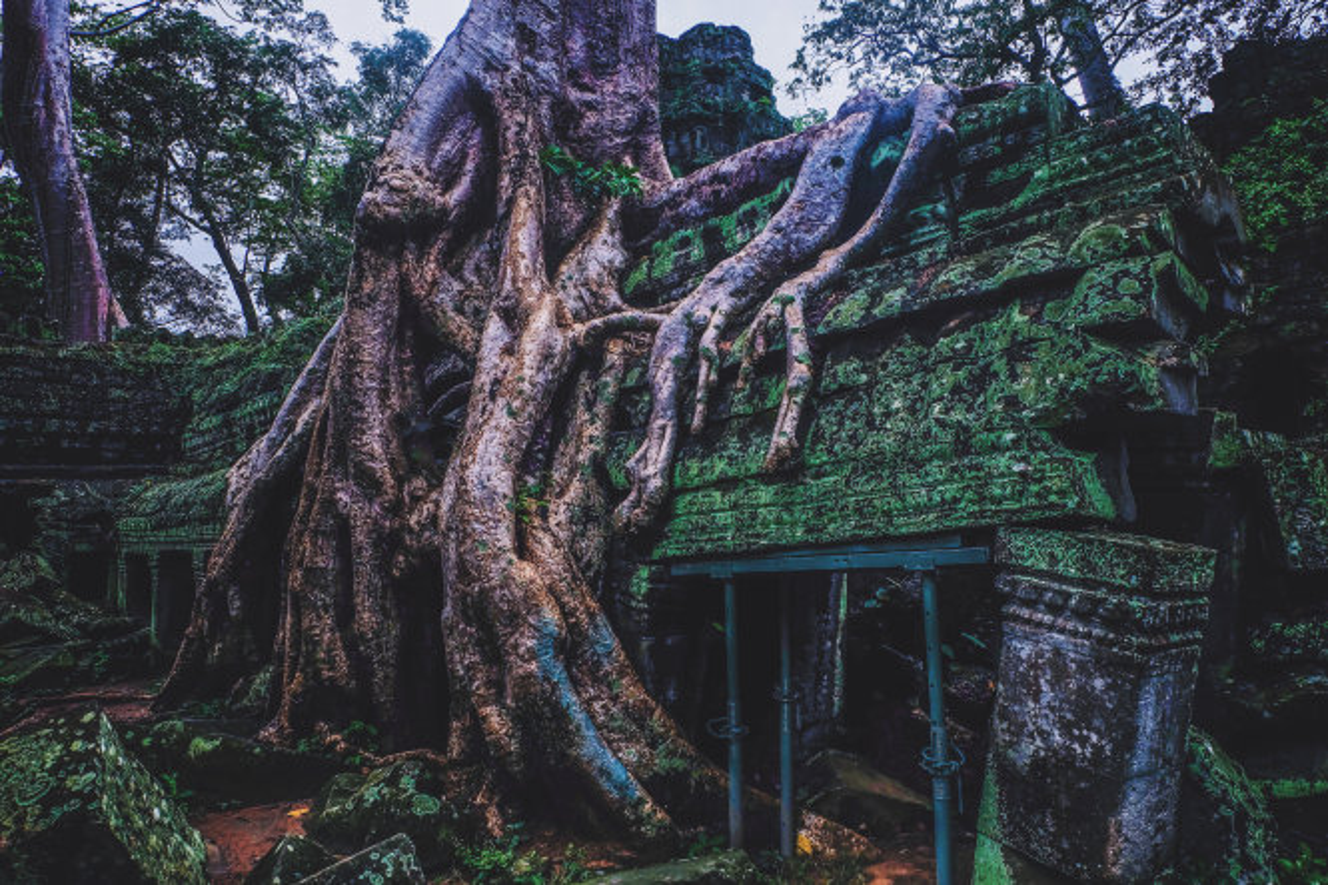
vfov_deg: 53.1
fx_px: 885
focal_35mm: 24
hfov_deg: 73.8
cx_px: 664
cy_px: 442
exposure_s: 1/280
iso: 400
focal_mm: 16
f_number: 8
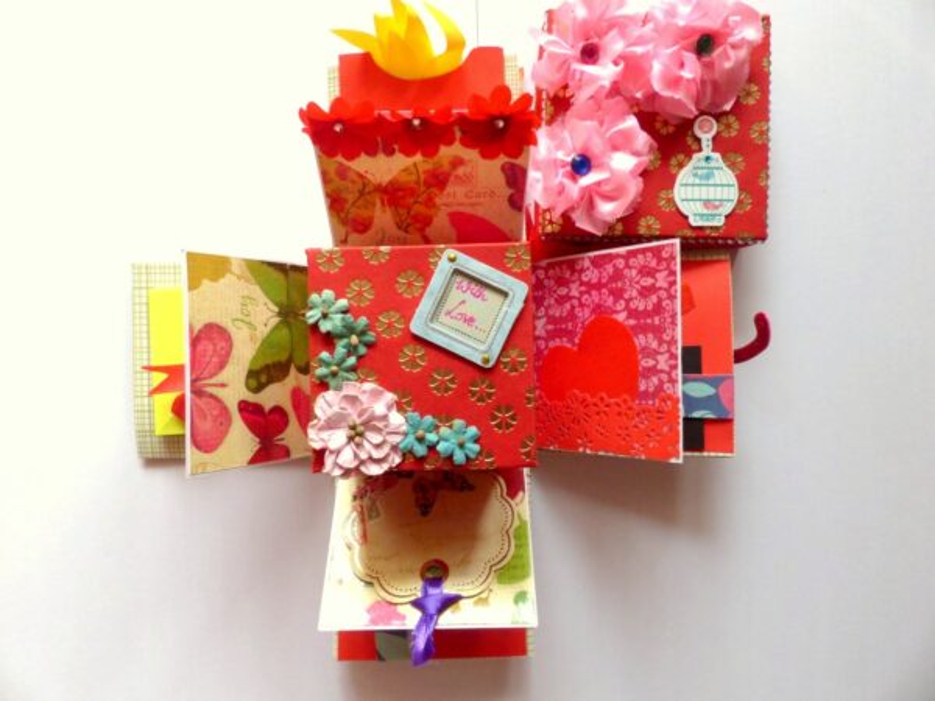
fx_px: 675
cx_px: 468
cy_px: 350
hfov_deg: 69.4
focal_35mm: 25
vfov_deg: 54.9
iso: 200
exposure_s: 1/60
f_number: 4
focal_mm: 4.5
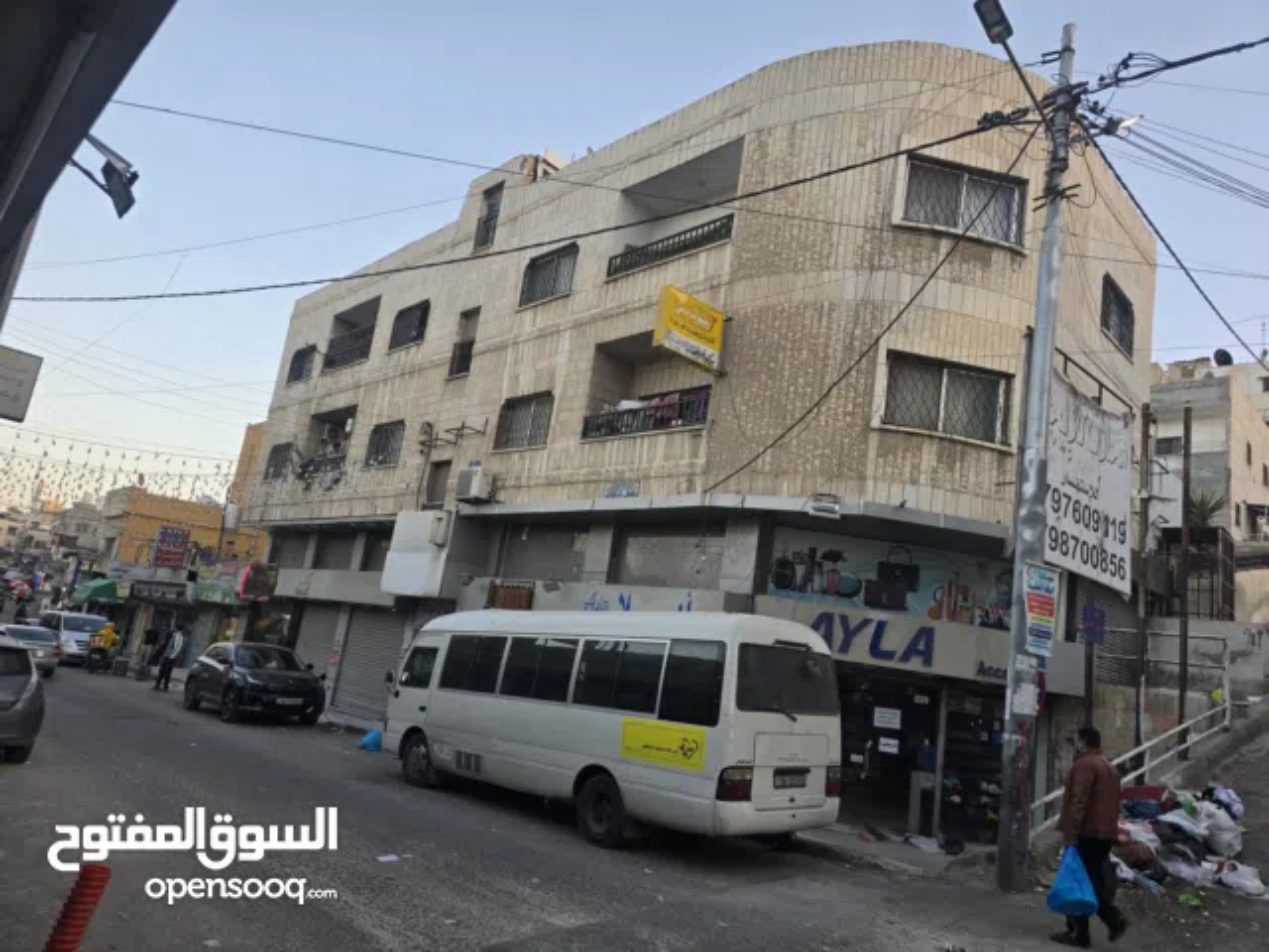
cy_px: 476
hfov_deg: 73.9
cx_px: 634
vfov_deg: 58.9
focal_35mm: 23
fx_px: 843
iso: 40
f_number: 1.7
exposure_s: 1/180
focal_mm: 6.3
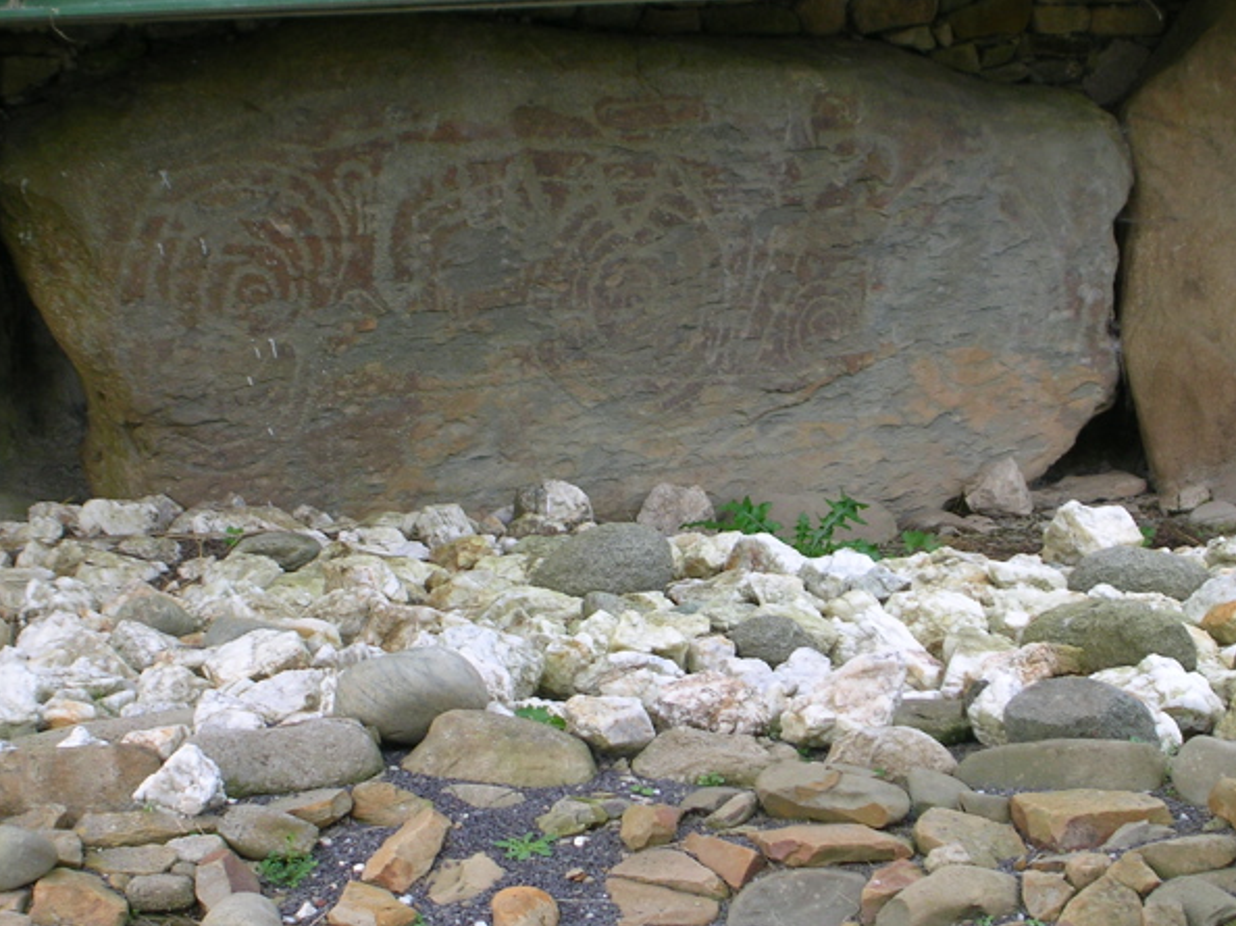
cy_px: 443
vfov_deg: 11.9
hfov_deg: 15.9
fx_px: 4426
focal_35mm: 124
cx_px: 626
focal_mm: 17.4
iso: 50
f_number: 4.9
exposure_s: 1/60.2
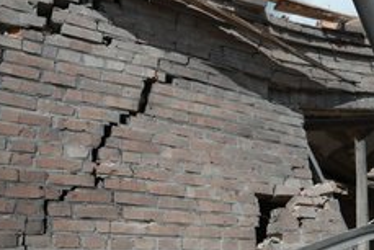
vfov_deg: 31.8
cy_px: 158
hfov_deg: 45.7
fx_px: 437
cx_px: 250
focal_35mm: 42
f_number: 2.8
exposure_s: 1/125
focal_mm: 24
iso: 125
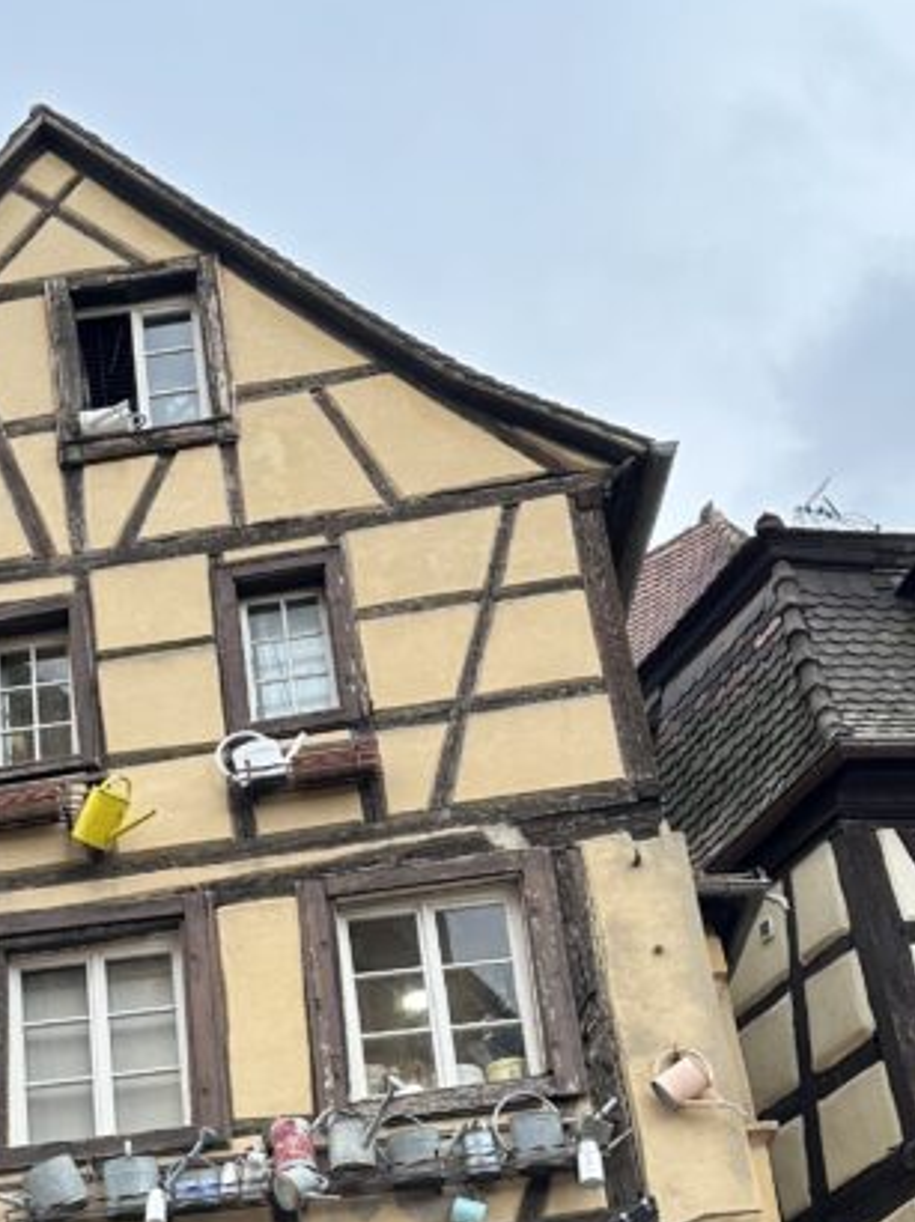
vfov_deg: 31.2
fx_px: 2117
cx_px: 107
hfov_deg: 23.8
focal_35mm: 60
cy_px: 1016
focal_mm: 6.86
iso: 80
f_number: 1.78
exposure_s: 1/414
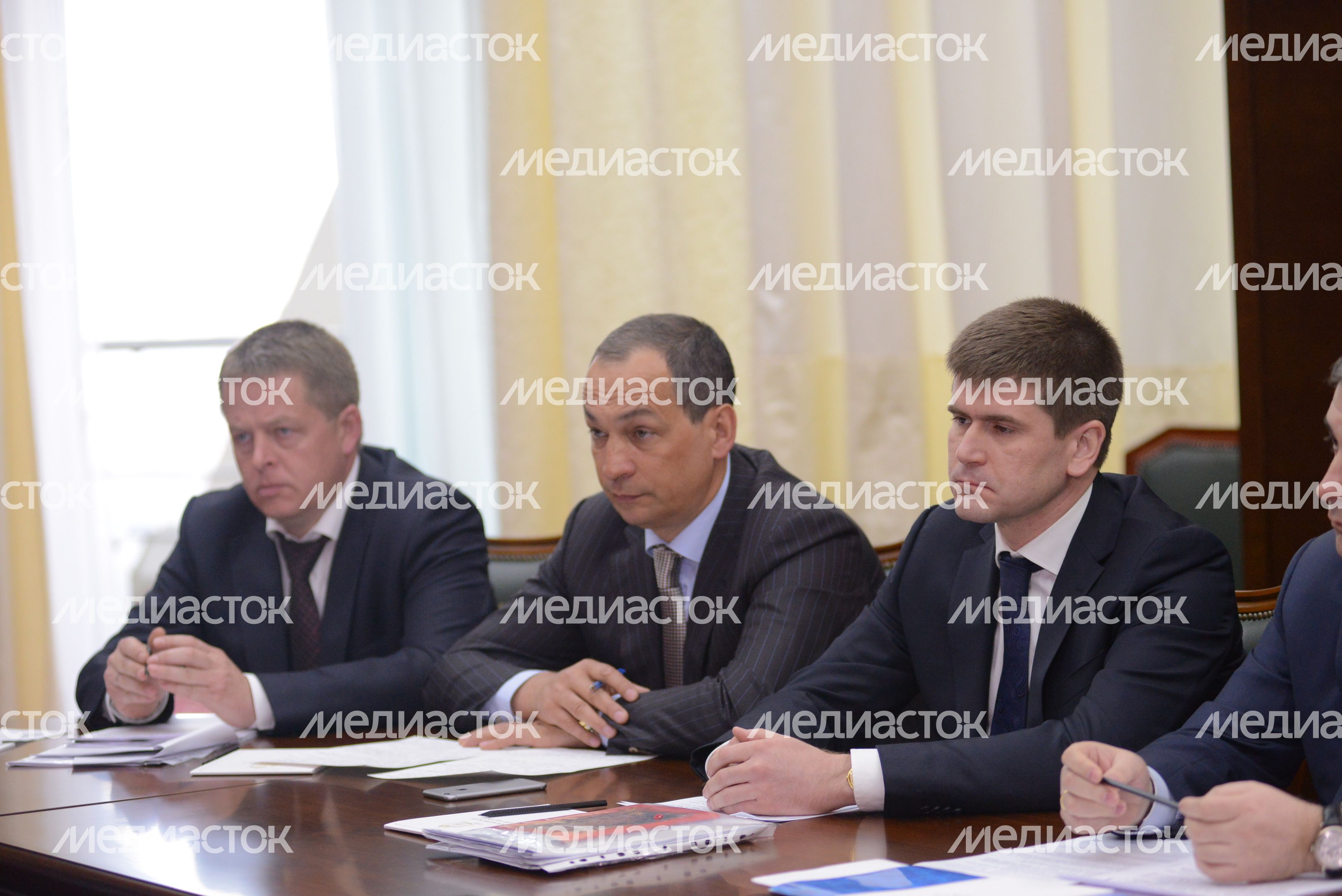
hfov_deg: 19.4
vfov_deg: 13.1
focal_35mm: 105
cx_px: 671
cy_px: 448
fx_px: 3915
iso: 3200
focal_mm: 105
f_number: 3.2
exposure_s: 1/640
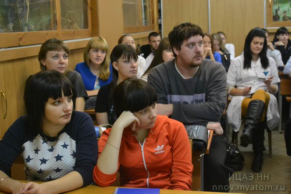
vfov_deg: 25.0
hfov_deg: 36.9
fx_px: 436
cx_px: 146
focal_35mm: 54
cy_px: 97
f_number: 5
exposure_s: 1/40
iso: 3200
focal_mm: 36
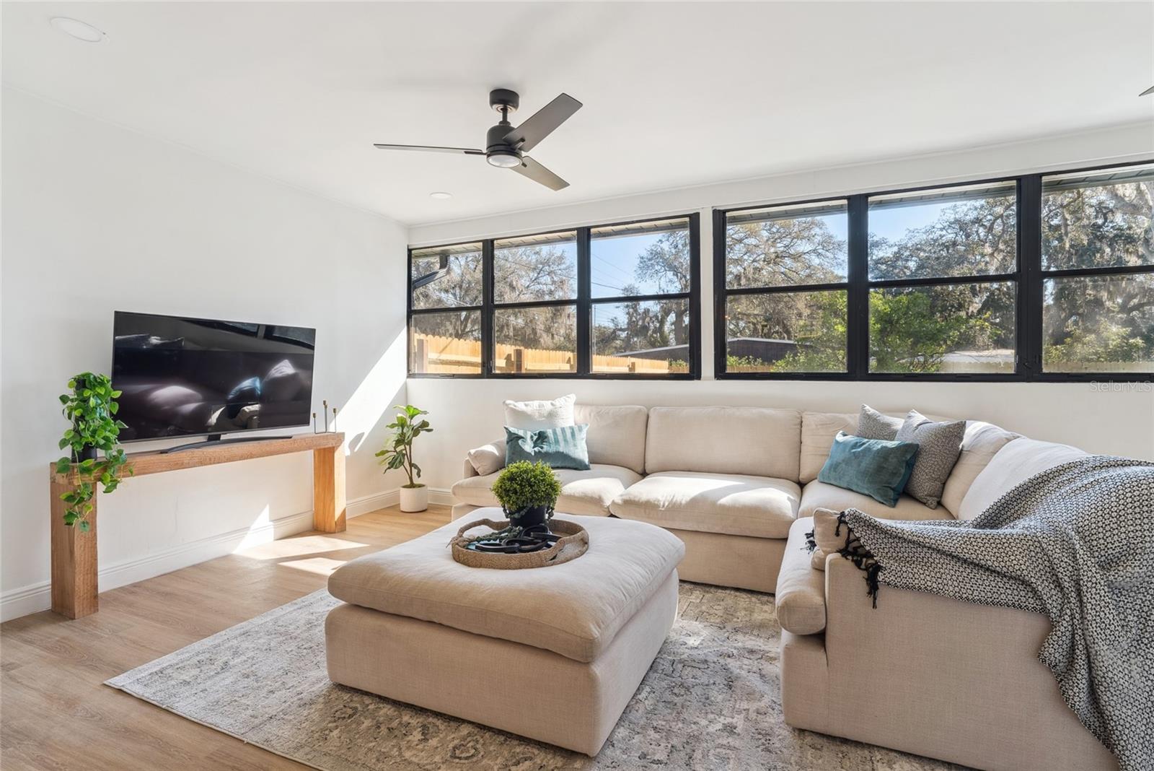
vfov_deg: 73.8
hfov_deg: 96.7
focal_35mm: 16
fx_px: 513
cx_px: 577
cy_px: 386
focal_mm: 16
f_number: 9
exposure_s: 1/80
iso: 200
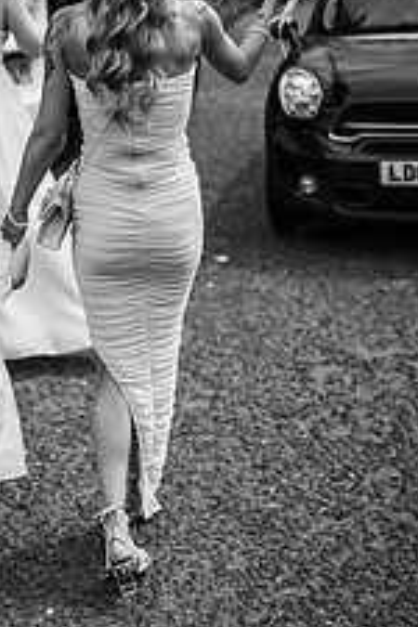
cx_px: 100
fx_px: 1219
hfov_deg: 19.3
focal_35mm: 70
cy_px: 162
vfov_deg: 28.4
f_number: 1.8
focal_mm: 35
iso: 100
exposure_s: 1/6400
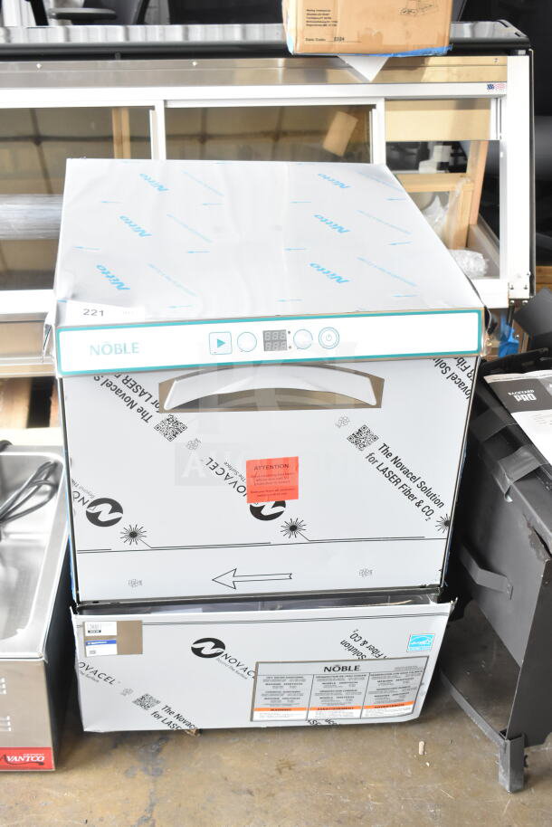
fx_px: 1000
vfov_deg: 44.9
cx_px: 276
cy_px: 414
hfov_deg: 30.9
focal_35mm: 44
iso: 1600
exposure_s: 1/125
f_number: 5.6
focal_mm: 29
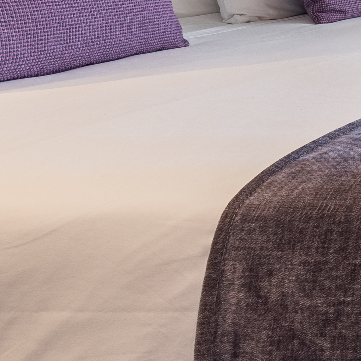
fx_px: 673
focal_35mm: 57
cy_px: -45
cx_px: 781
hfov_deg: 17.3
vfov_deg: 27.3
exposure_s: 1/100
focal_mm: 15
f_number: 11
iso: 200
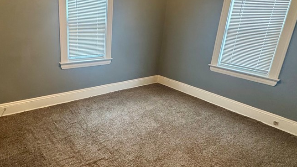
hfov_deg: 75.1
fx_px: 189
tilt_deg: -17.8
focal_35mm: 24
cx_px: 112
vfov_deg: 47.6
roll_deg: -2.8
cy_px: 79
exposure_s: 1/60
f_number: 2.2
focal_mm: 2.22
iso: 500
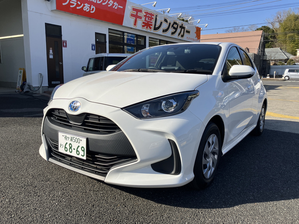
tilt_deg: -10.5
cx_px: 150
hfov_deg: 63.4
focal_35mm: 28
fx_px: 242
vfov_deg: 49.7
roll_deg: -2.0
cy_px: 112
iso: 32
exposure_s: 1/2315
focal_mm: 3.99
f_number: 1.8
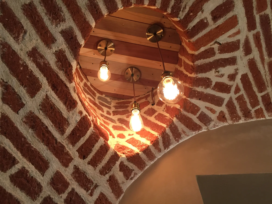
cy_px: 102
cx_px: 136
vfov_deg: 48.2
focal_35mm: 29
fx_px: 228
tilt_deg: +54.3
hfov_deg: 61.7
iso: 160
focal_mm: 4.15
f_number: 2.2
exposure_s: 1/33
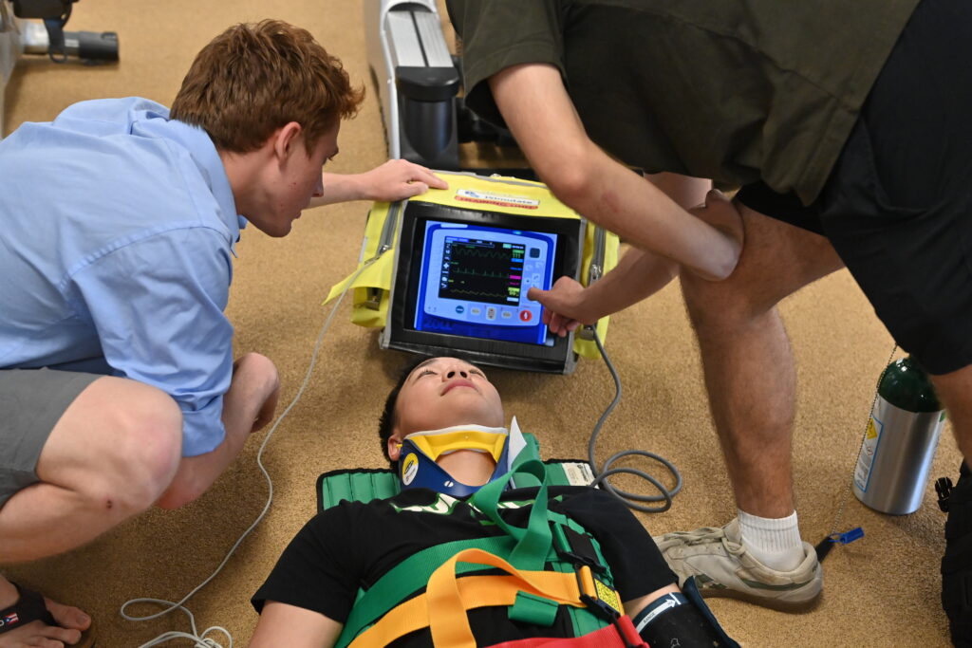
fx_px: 1350
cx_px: 486
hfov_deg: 39.6
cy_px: 324
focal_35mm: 50
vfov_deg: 27.0
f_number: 4
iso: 5000
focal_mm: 50
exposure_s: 1/200
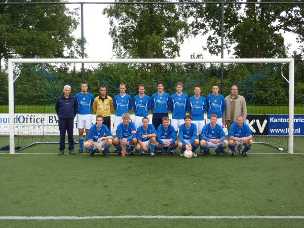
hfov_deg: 42.1
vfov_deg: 32.2
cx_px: 152
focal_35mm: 45
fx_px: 395
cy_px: 114
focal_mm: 7.3
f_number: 3.7
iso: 80
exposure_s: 1/40
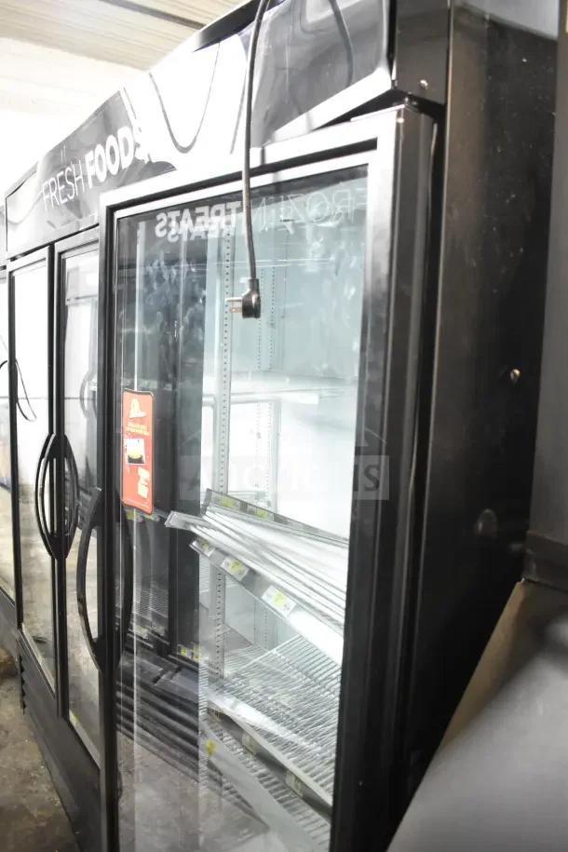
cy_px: 426
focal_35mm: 27
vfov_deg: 67.4
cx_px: 284
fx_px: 639
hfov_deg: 47.9
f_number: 3.5
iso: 6400
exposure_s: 1/100
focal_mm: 18
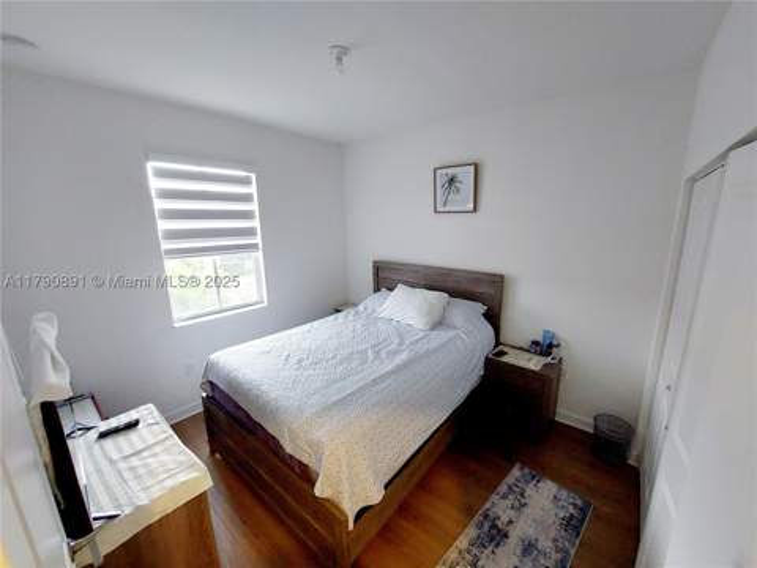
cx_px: 378
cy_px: 284
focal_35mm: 13
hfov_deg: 106.2
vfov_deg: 89.9
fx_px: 284
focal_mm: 1.74
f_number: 2.2
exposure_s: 1/60.2
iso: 320
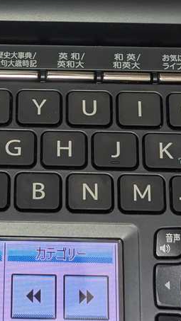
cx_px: 18
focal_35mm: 133
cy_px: 11
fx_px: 1134
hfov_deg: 9.1
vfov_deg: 15.9
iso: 239
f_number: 1.85
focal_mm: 6.81
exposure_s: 1/55.5
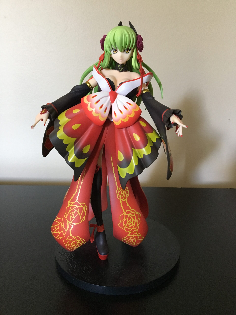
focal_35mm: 29
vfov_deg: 61.7
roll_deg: +0.9
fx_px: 264
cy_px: 158
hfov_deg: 48.2
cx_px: 118
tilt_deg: -14.2
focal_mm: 4.15
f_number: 2.2
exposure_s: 1/24
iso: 200
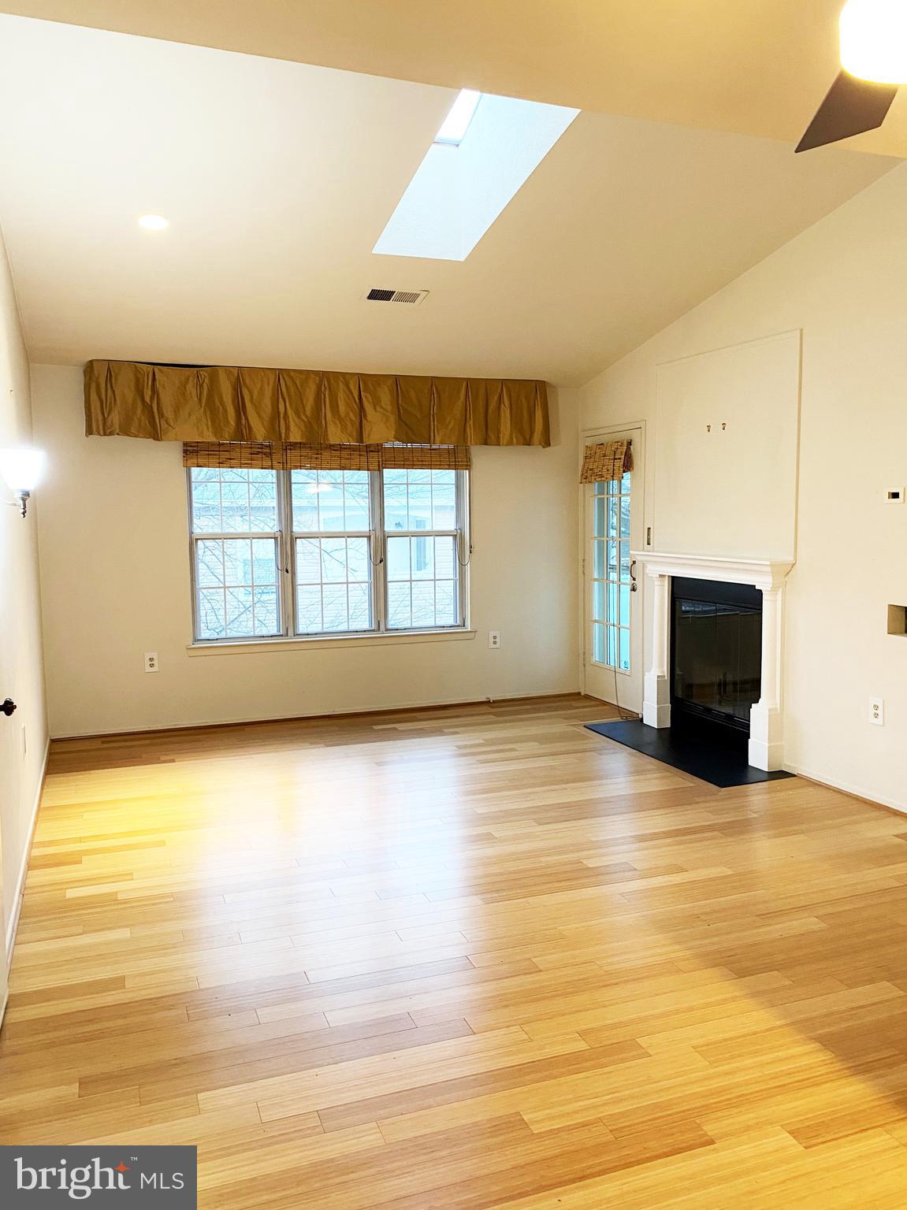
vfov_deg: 67.3
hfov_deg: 53.0
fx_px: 909
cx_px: 454
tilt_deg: -4.0
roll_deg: +2.3
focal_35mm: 26
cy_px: 605
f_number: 1.8
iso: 200
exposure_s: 1/60
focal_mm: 4.25
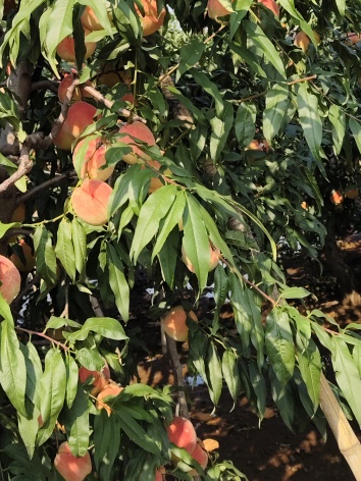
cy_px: -25
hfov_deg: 27.8
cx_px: 113
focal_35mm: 52
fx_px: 723
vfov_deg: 33.0
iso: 50
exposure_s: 1/1100
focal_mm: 5.56
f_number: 1.88
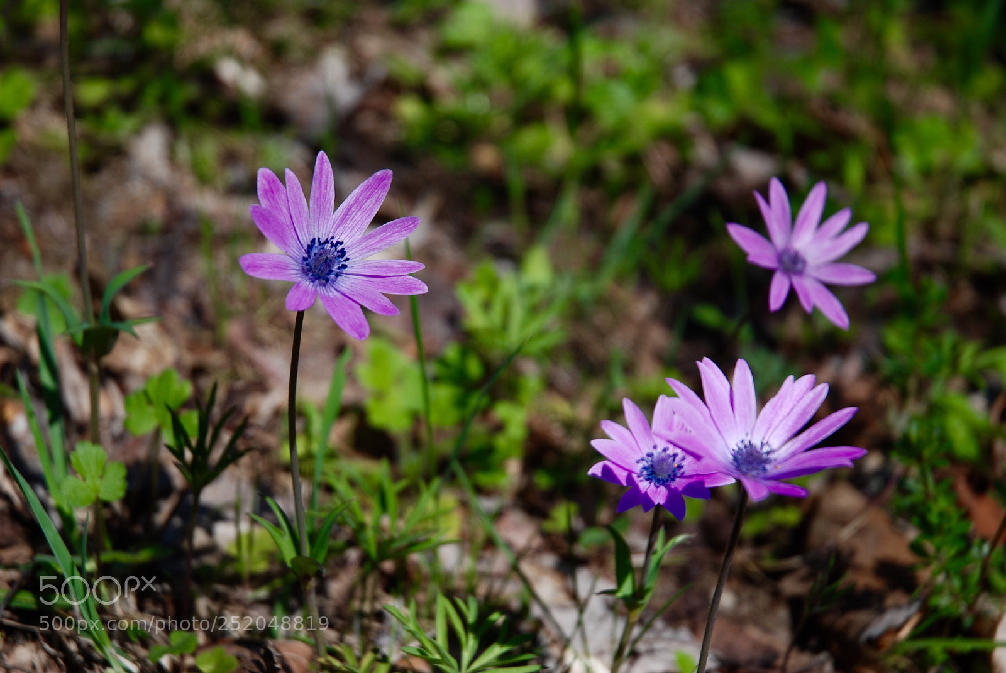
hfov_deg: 24.2
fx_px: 2350
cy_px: 336
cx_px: 503
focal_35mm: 84
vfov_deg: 16.3
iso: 100
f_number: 4.5
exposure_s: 1/640
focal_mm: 56
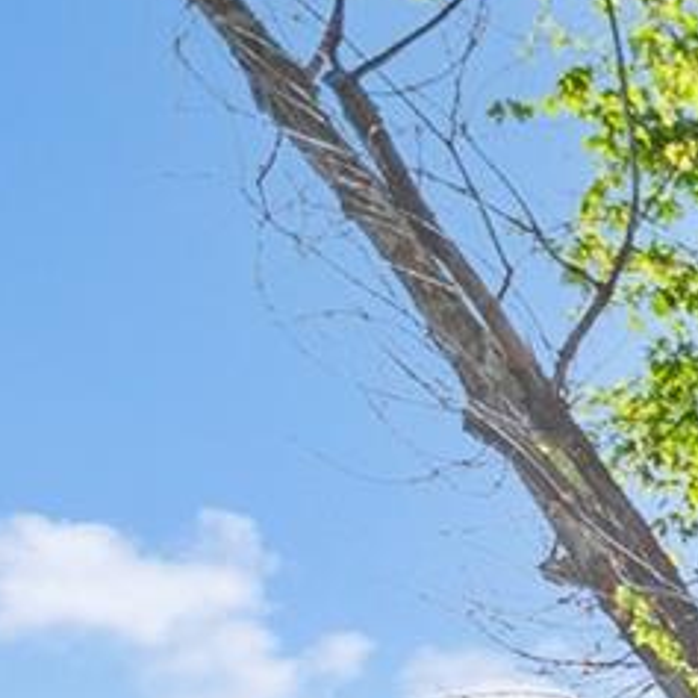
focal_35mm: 86
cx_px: 1852
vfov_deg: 15.9
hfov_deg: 12.9
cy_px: 1387
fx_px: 1962
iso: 200
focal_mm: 10
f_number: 3.5
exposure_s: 1/30
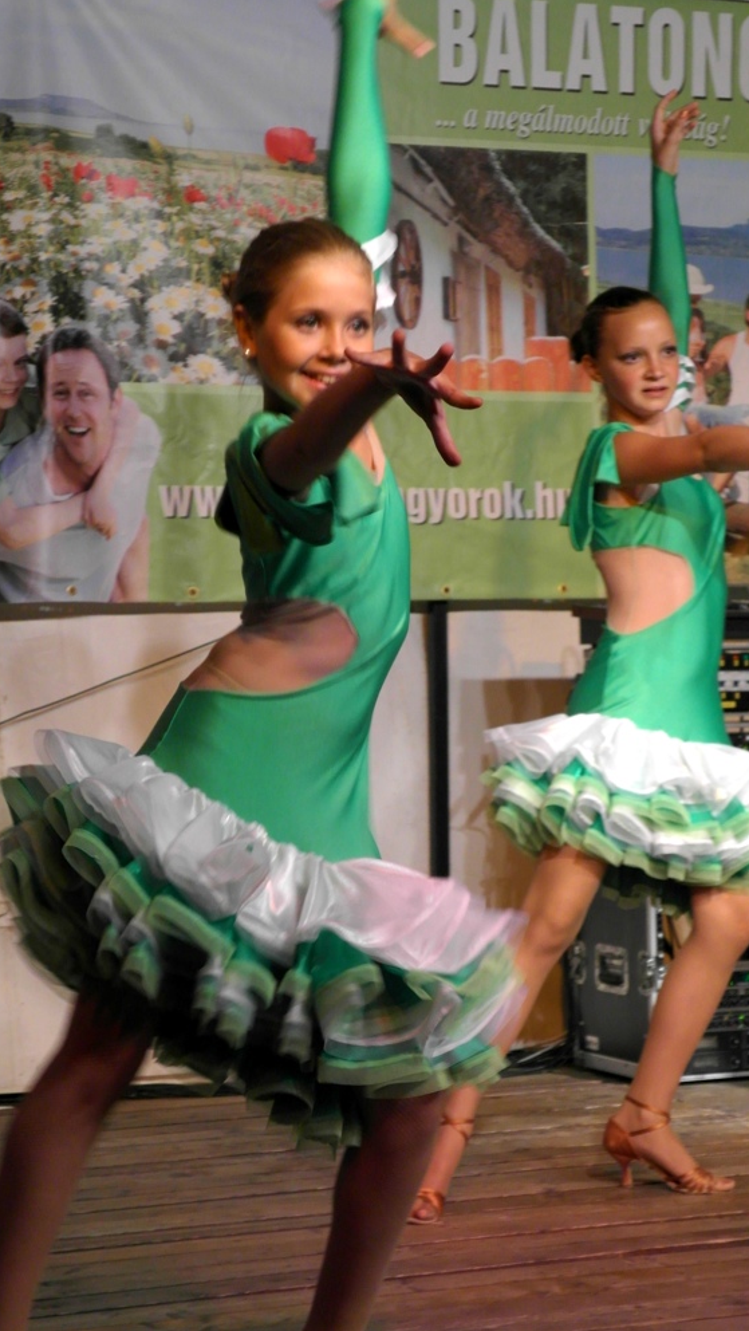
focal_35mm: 79
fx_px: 2788
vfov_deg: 26.8
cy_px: 665
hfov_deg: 15.3
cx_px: 391
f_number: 2.4
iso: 120
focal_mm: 15.6
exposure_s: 1/90
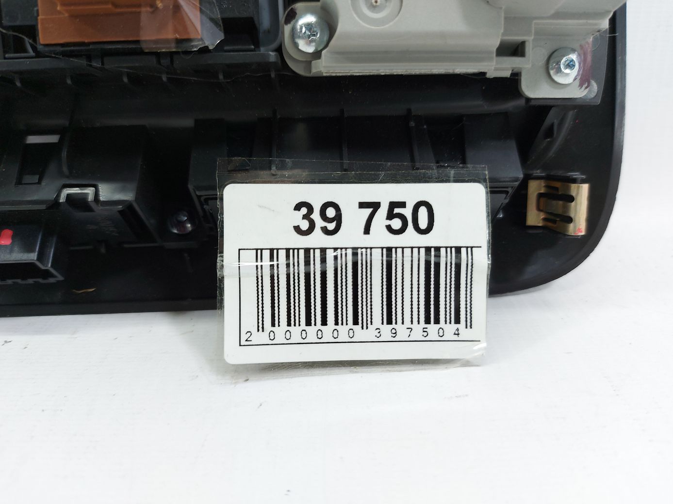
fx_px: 467
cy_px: 252
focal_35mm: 24
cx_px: 336
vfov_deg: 56.8
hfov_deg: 71.6
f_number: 1.8
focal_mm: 5.23
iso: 50
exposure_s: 1/50
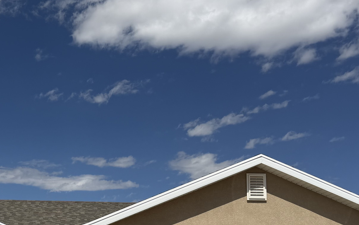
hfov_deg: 32.7
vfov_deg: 21.0
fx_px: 587
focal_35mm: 60
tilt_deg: +7.5
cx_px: 54
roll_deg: -0.7
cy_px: 216
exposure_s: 1/9091
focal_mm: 6.76
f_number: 1.78
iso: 80
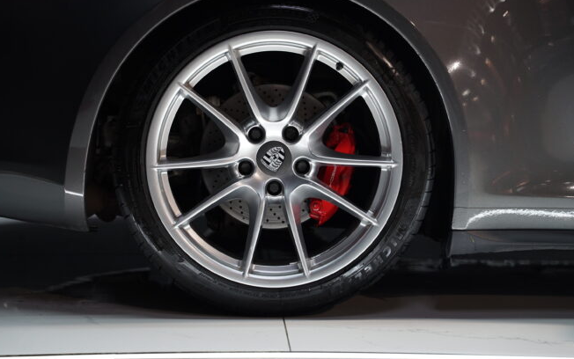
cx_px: 270
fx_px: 1314
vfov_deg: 15.5
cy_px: 136
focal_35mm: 84
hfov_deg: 24.6
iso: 800
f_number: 2.8
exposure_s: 1/80
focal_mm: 70
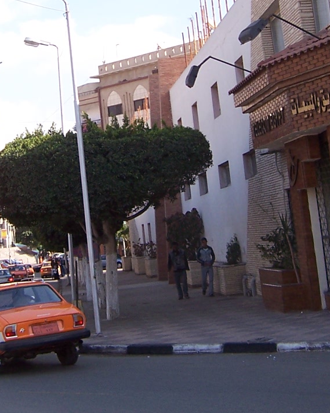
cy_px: 72
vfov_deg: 24.9
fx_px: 915
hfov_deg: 20.3
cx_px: 77
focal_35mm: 75
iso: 80
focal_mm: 5.5
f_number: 3.4
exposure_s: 1/500
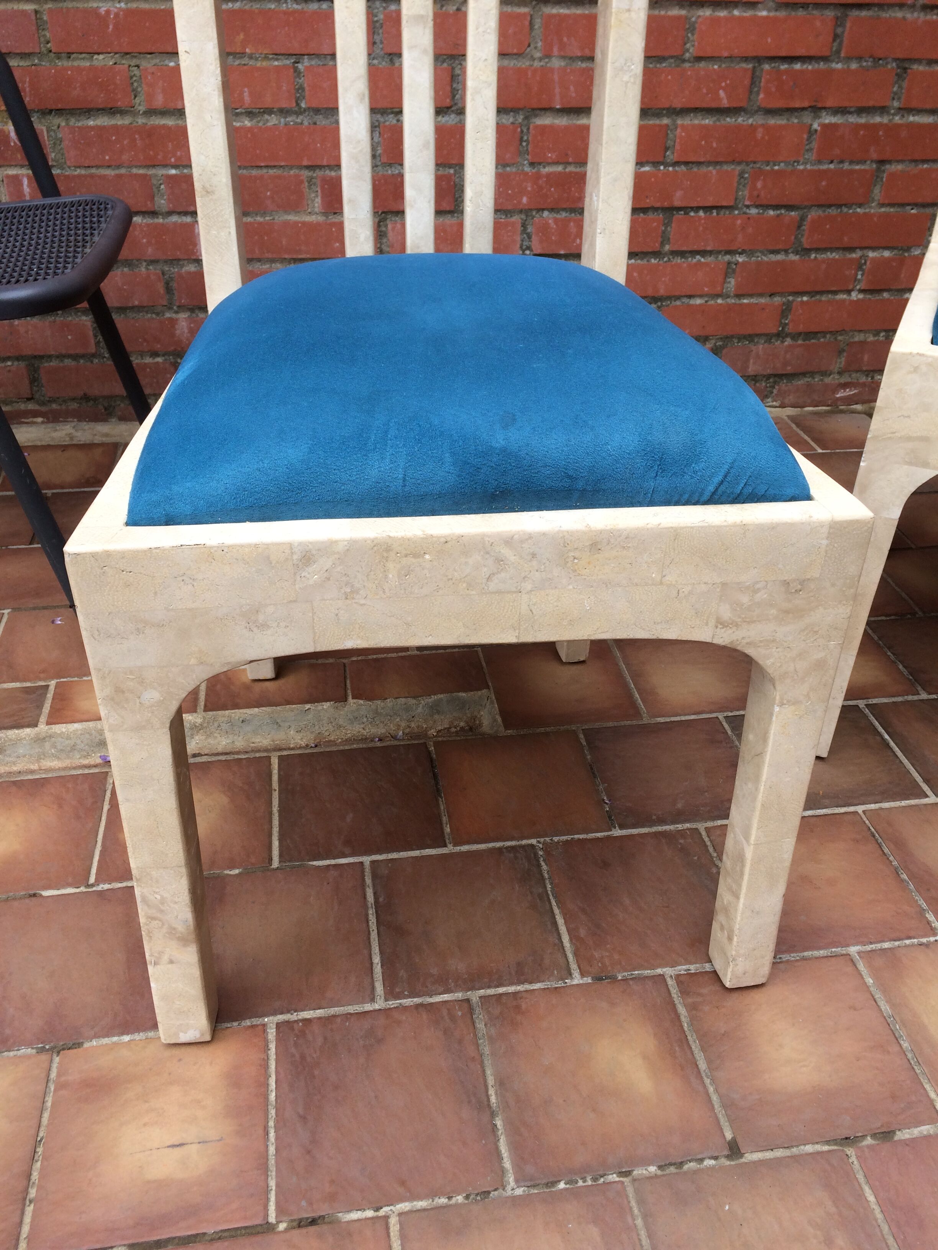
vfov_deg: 61.7
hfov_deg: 48.2
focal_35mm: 29
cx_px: 469
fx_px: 1048
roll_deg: -2.2
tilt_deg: -36.6
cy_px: 625
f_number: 2.2
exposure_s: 1/205
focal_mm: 4.15
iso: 32
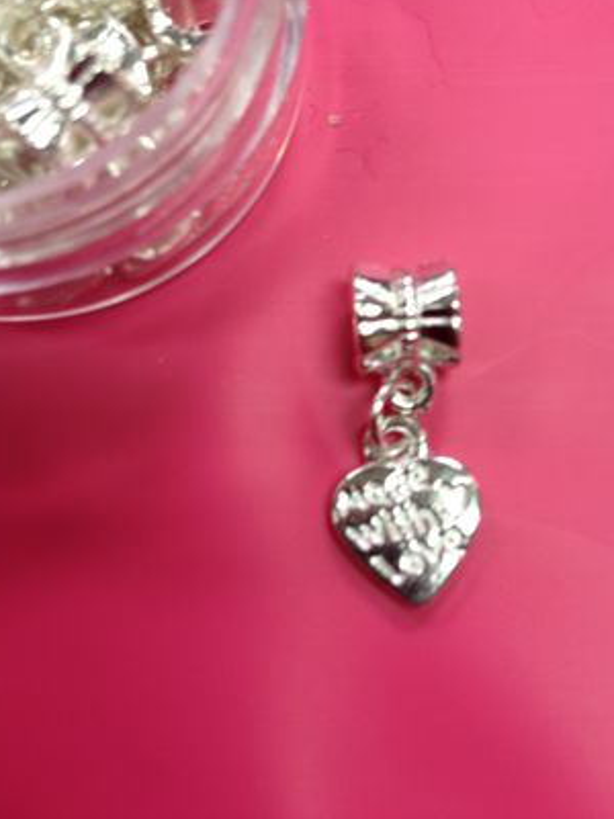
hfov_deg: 34.3
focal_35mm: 42
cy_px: 334
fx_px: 993
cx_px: 344
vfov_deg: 44.6
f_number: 2.4
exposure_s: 1/20
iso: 50
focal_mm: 4.28
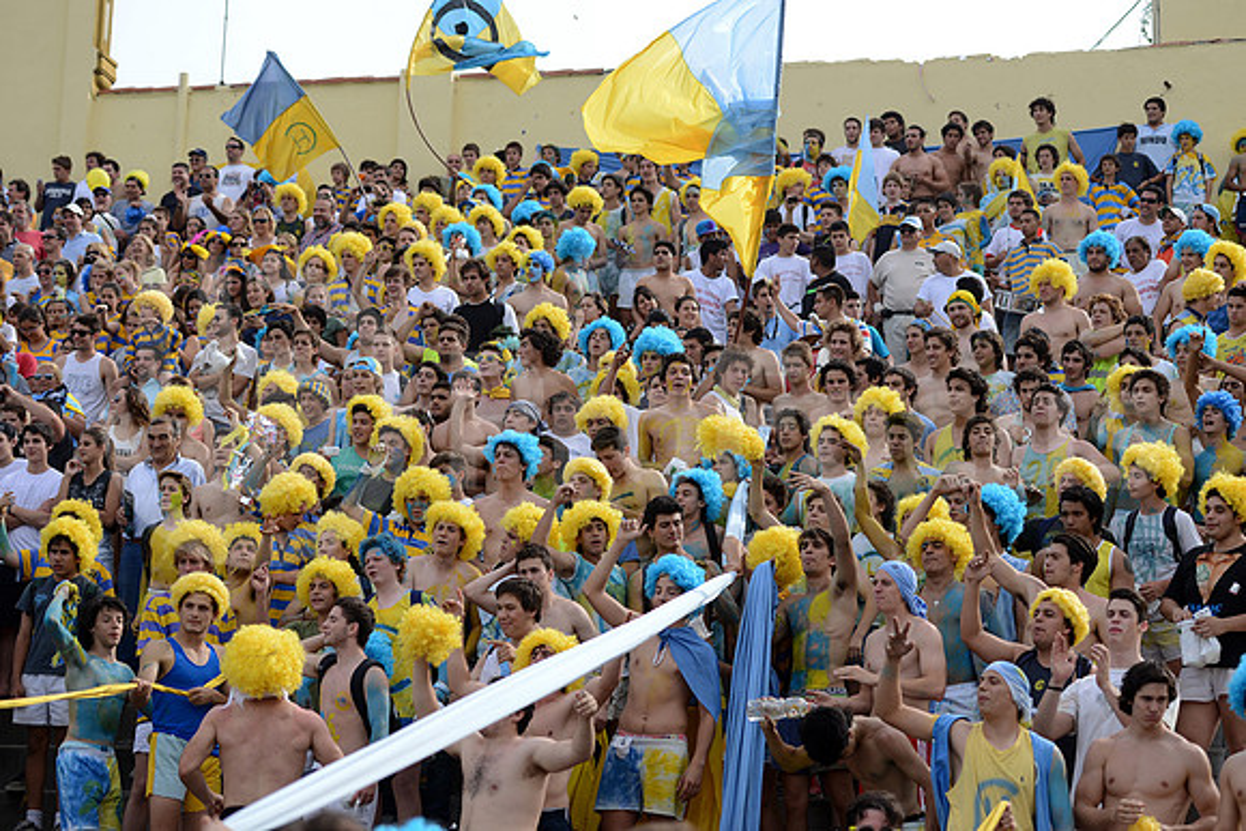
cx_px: 623
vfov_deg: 19.5
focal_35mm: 70
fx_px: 2423
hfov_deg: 28.8
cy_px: 416
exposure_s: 1/1600
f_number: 2.8
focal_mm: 70
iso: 250
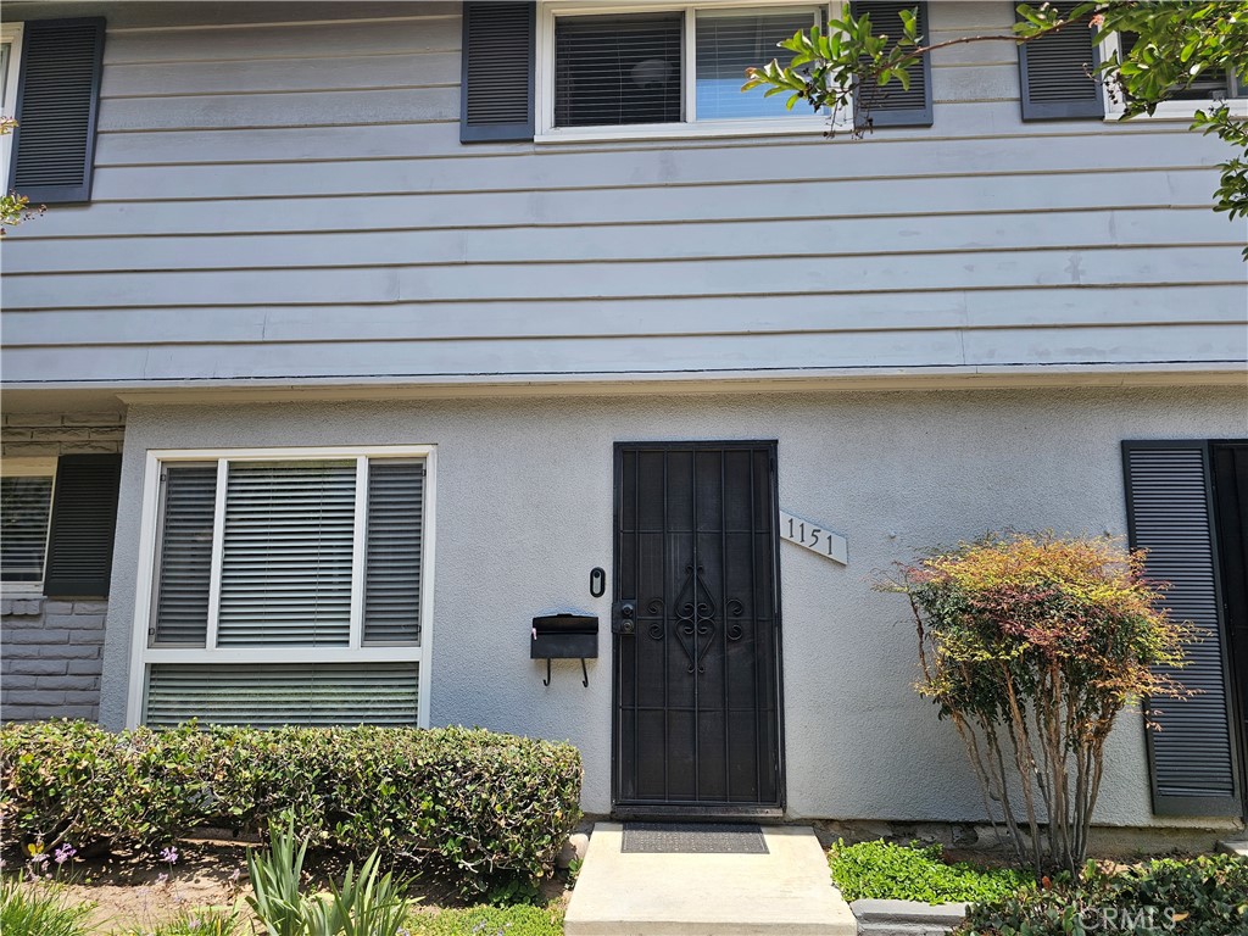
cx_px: 624
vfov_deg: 58.9
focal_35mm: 23
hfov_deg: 73.9
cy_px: 468
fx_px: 829
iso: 16
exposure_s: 1/514
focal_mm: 6.3
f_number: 1.7
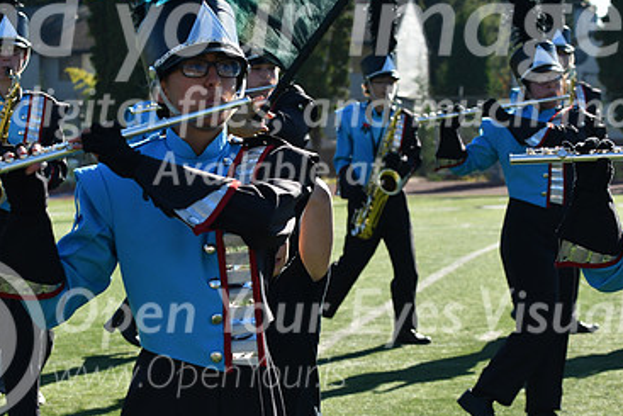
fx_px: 2874
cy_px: 198
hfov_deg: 12.4
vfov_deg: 8.3
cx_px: 270
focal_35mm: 166
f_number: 5.6
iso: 250
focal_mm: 70
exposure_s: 1/1000
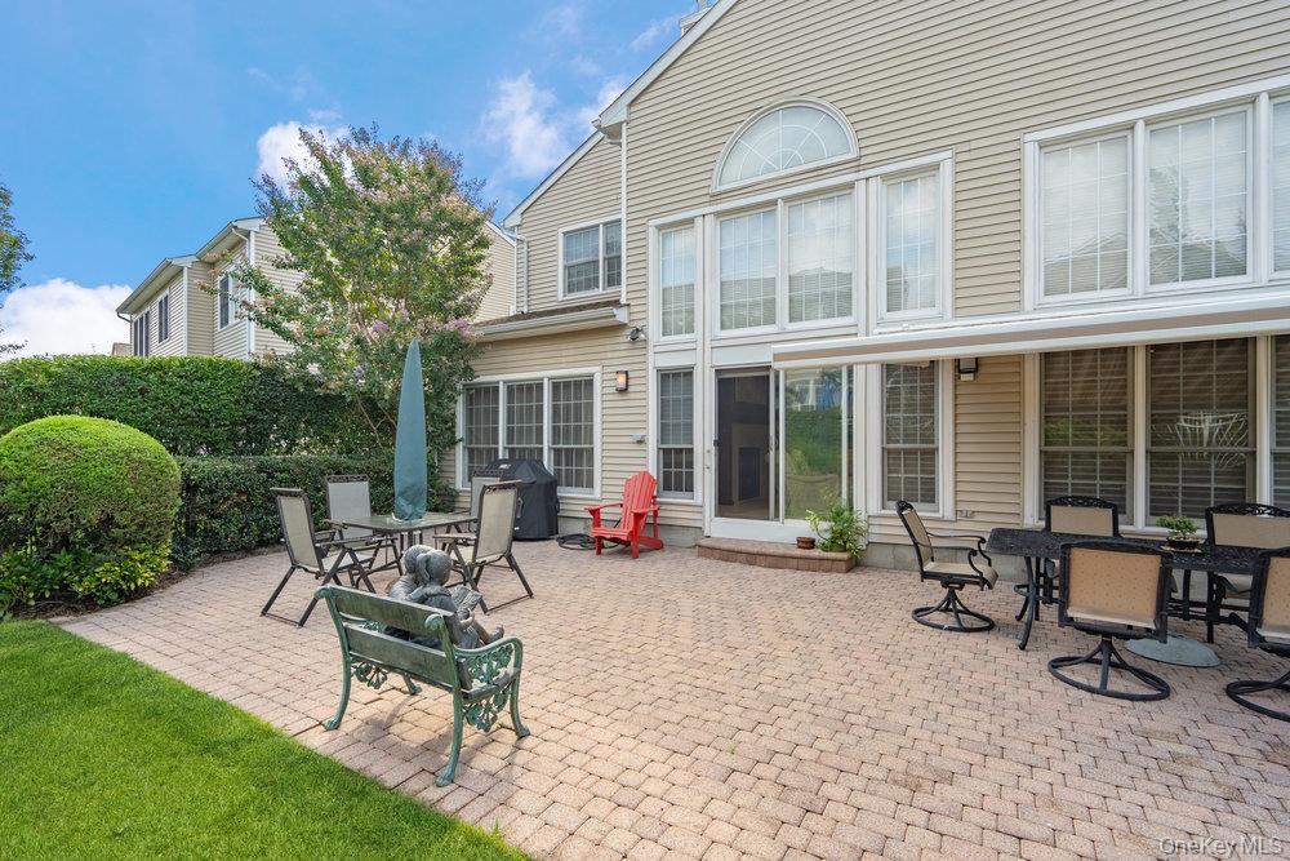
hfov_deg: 96.7
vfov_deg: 73.8
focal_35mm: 16
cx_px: 645
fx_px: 573
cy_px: 430
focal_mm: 16
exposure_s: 1/200
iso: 100
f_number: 5
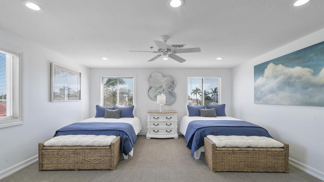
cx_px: 161
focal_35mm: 16
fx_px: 137
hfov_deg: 99.4
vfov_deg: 67.0
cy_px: 99
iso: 160
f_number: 11
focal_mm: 10
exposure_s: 1/20
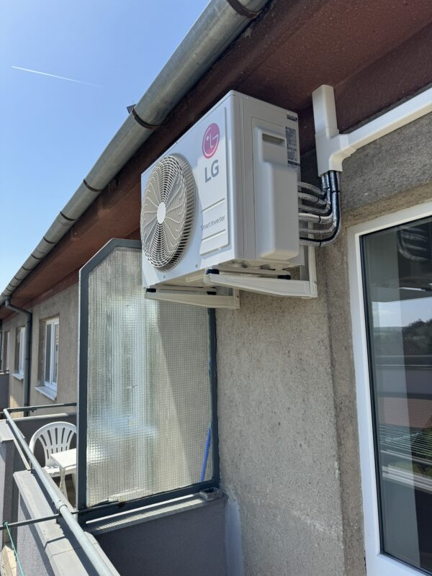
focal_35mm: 24
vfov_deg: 71.6
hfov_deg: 56.8
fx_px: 399
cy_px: 288
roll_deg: +1.4
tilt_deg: +7.2
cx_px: 216
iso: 80
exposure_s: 1/2833
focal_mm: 6.76
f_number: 1.78
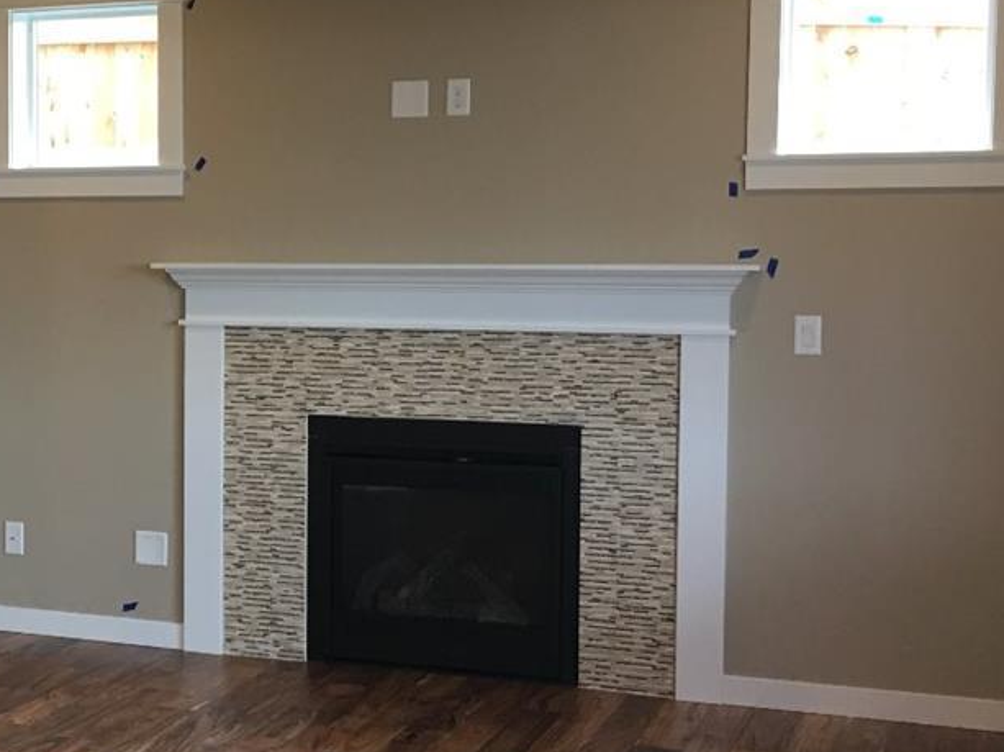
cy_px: 377
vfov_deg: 20.7
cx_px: -21
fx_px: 2058
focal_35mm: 71
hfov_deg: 25.9
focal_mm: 4.15
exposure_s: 1/30
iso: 40
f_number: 2.2
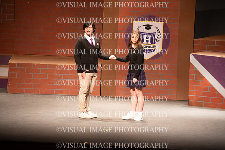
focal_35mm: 320
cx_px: 112
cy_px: 75
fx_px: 1999
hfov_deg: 6.4
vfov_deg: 4.3
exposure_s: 1/200
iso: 7200
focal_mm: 320
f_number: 6.3
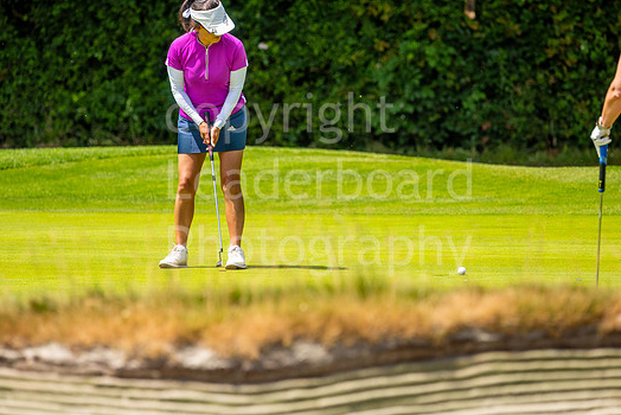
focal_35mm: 332
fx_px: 5730
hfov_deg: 6.2
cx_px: 321
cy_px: 190
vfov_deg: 4.1
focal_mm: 300
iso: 200
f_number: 5
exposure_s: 1/1000
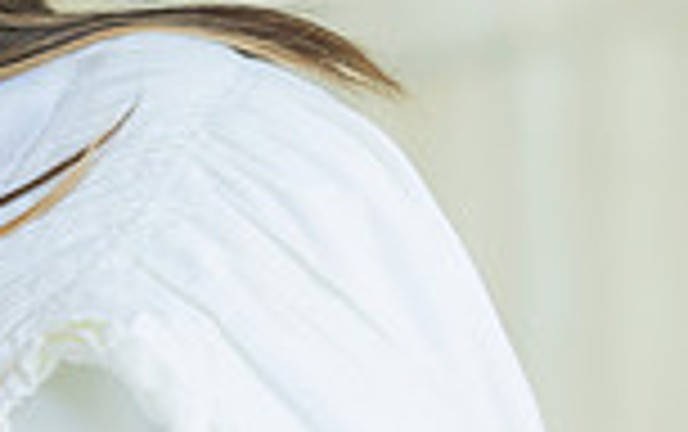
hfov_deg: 3.4
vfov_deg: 2.1
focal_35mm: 615
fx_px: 11544
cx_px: -224
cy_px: -187
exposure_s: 1/160
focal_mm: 155
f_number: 3.5
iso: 320
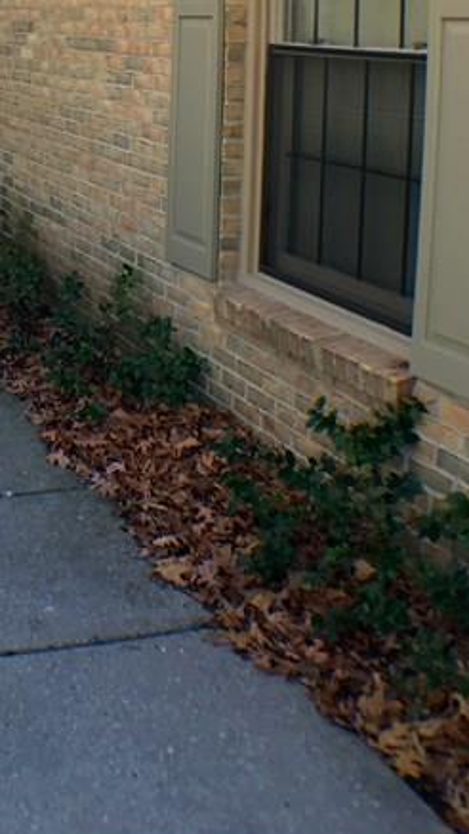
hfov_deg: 15.8
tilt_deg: -3.7
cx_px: -61
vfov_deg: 27.8
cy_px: 120
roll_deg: -0.1
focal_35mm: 74
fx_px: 1635
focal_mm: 4.15
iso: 32
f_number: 2.2
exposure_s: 1/120
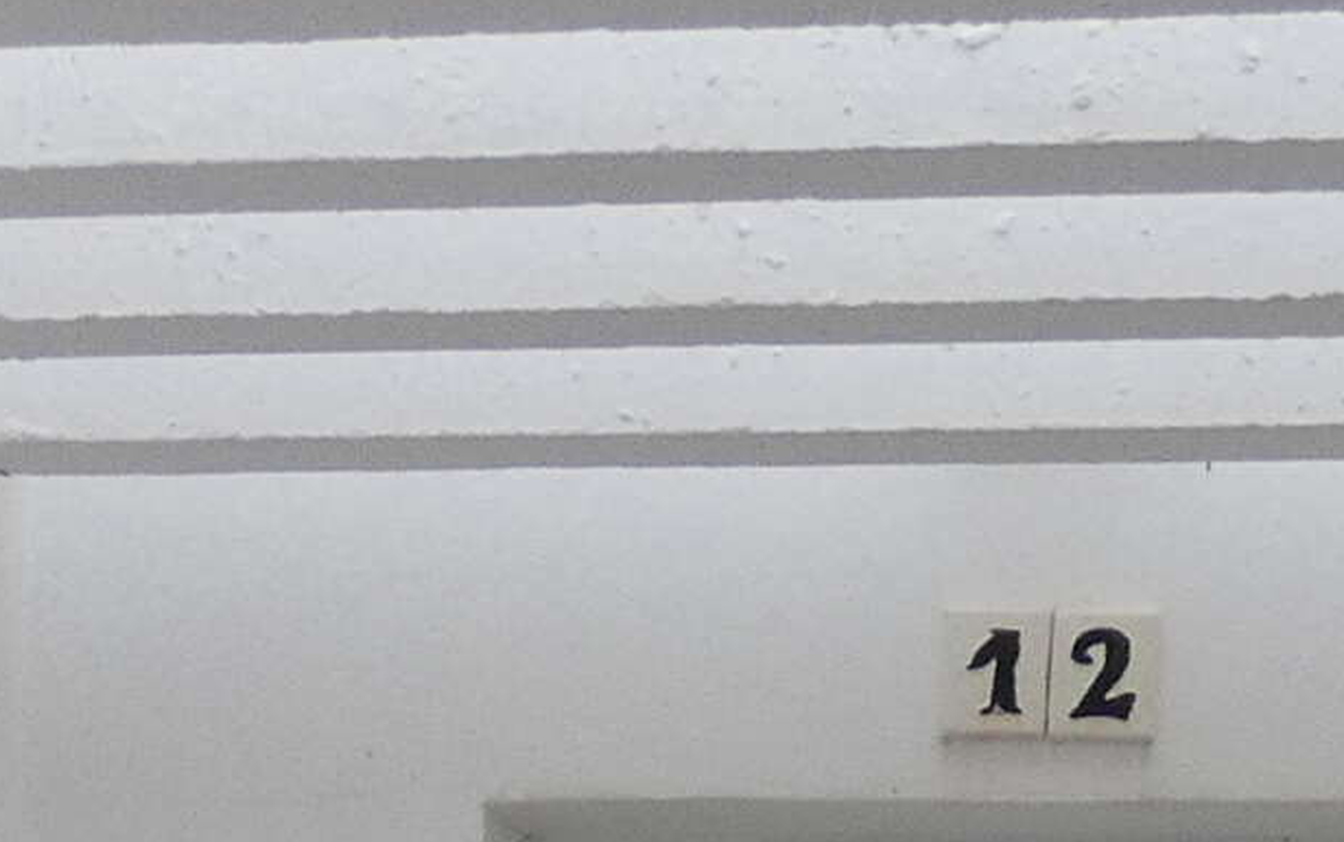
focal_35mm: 125
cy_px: 2089
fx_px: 4581
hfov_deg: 16.6
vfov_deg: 9.3
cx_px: 337
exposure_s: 1/320
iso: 80
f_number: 2.8
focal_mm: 3.6
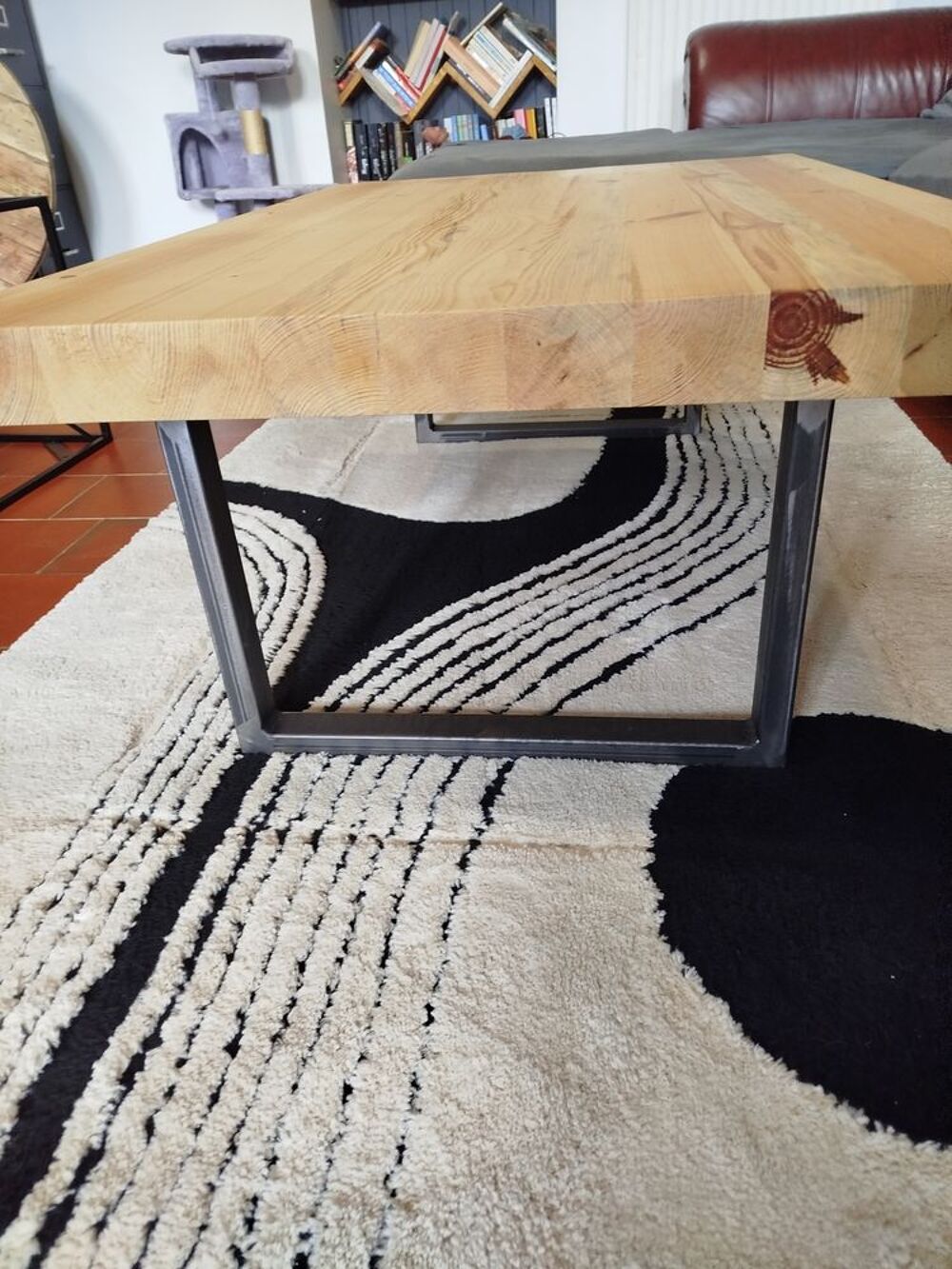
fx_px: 880
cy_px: 634
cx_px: 476
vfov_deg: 71.6
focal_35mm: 24
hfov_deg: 56.8
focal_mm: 5.31
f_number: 1.7
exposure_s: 1/33
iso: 400
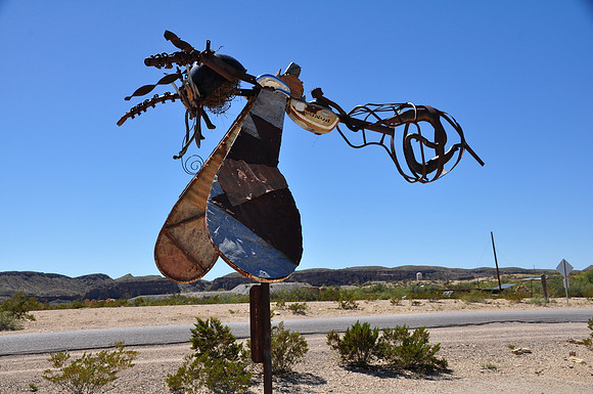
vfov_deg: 31.8
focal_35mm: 42
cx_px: 296
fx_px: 691
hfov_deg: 46.5
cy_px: 197
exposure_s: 1/250
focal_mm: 28
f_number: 10
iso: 200
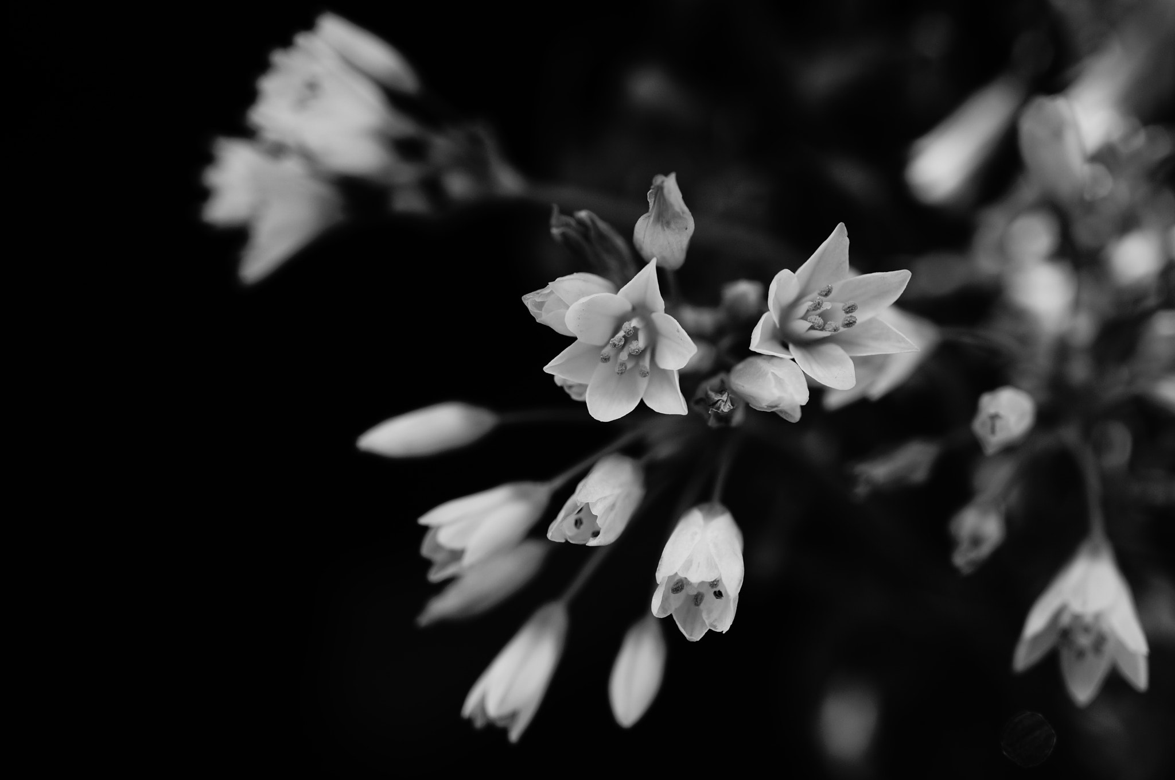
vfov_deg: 29.8
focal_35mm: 45
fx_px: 1467
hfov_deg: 43.7
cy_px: 390
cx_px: 588
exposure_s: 1/400
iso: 100
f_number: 5
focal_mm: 30
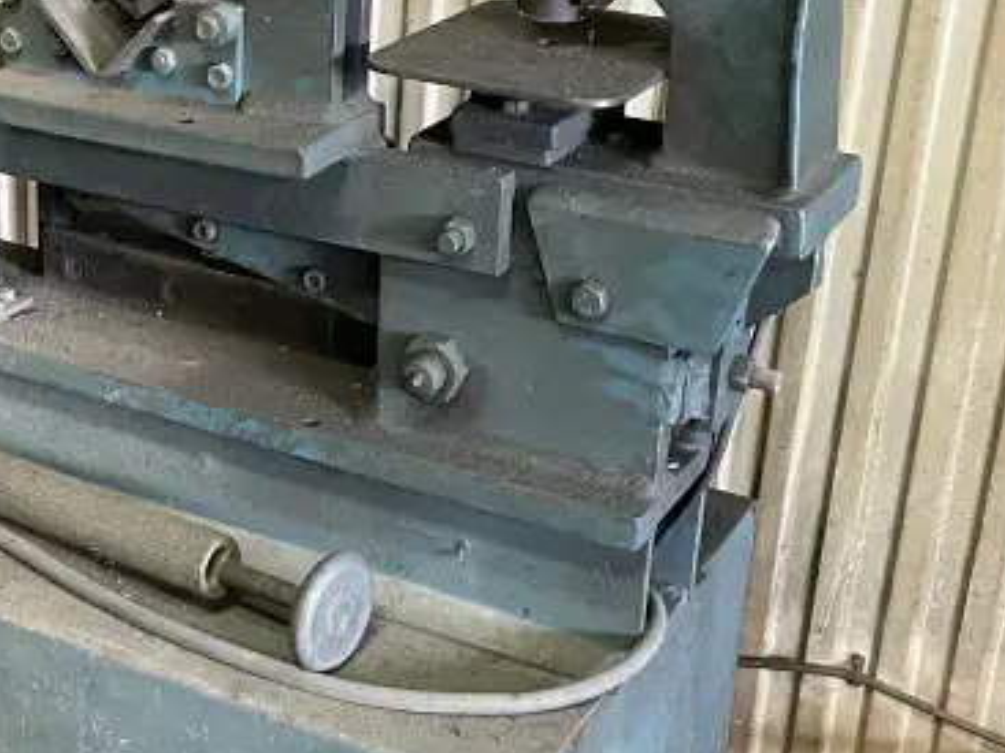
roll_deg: +0.7
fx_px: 1974
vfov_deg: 21.6
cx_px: 164
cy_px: 342
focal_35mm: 68
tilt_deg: -20.7
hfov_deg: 27.8
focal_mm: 5.1
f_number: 1.6
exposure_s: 1/60
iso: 320
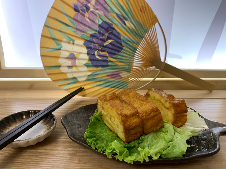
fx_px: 170
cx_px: 113
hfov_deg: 67.3
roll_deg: -2.9
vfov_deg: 53.1
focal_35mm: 26
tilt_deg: -20.1
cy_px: 84
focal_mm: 4.25
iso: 100
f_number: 1.8
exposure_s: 1/50
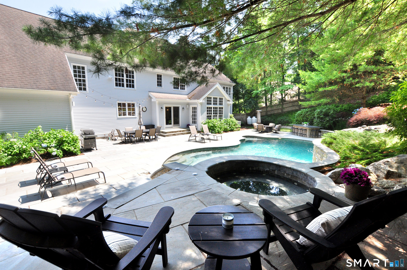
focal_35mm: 15
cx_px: 204
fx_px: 169
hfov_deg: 100.5
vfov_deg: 77.2
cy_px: 135
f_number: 8
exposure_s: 1/160
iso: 800
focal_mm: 10
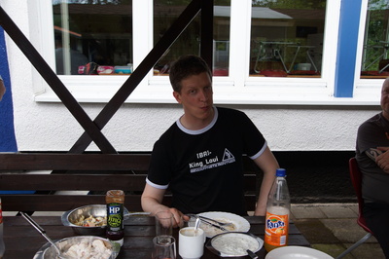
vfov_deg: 39.9
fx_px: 356
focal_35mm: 33
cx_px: 194
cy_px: 130
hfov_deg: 57.3
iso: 100
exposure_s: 1/400
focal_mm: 22
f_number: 4
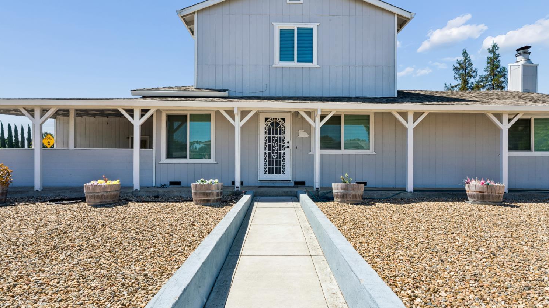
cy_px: 149
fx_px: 278
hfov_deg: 89.3
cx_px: 275
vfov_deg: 58.0
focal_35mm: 19
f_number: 22
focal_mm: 18.1
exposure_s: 1/25
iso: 100
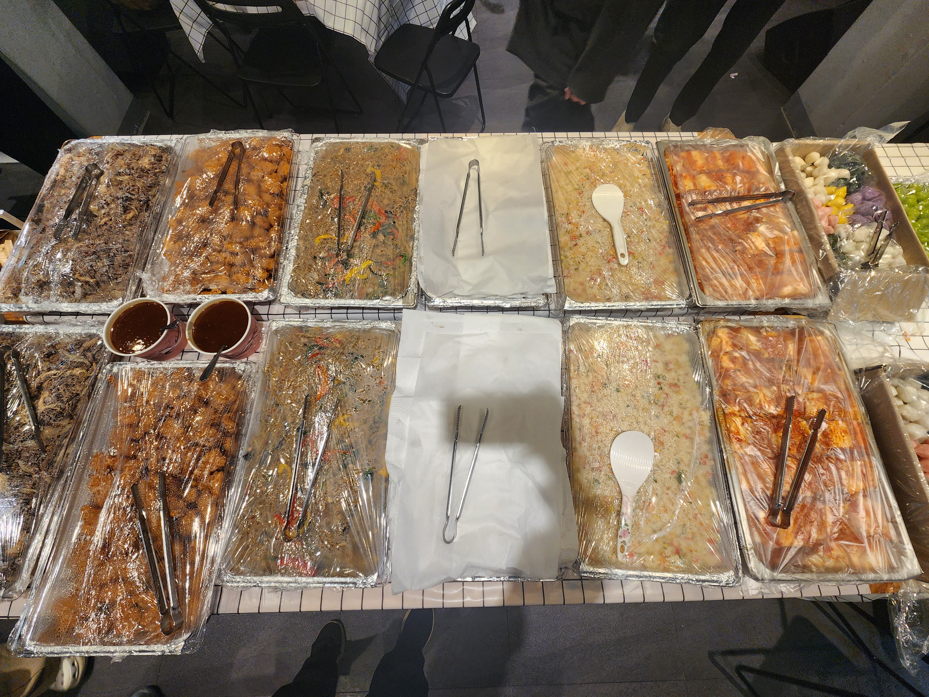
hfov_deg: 106.2
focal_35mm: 13
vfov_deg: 89.9
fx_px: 349
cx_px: 464
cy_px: 348
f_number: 2.2
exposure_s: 1/60
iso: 125
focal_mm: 2.2
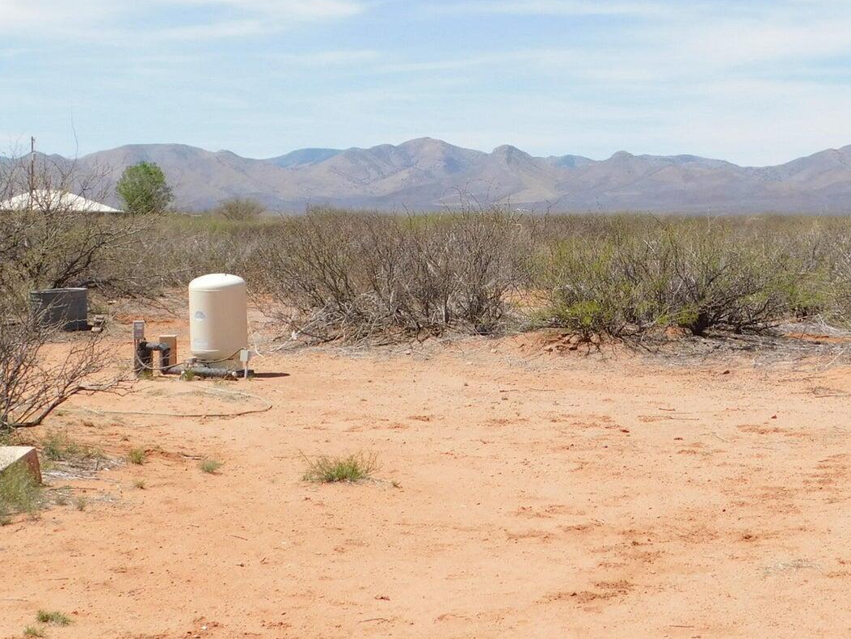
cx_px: 565
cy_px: 125
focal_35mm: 81
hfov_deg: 24.0
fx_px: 1992
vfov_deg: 18.0
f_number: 3.6
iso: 125
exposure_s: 1/1000
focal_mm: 7.1
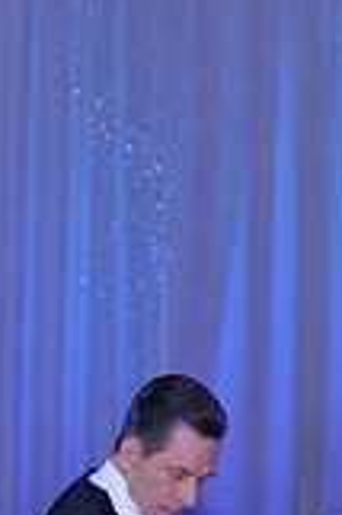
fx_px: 4384
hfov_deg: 4.5
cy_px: 841
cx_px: 392
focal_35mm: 307
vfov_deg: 6.6
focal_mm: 85
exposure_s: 1/250
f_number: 5
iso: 1250
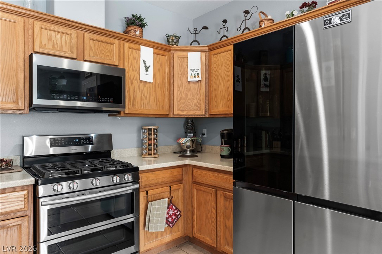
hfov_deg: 76.1
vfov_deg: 55.1
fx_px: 244
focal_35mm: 23
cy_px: 127
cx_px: 191
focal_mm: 23
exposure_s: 1/3
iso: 400
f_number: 8
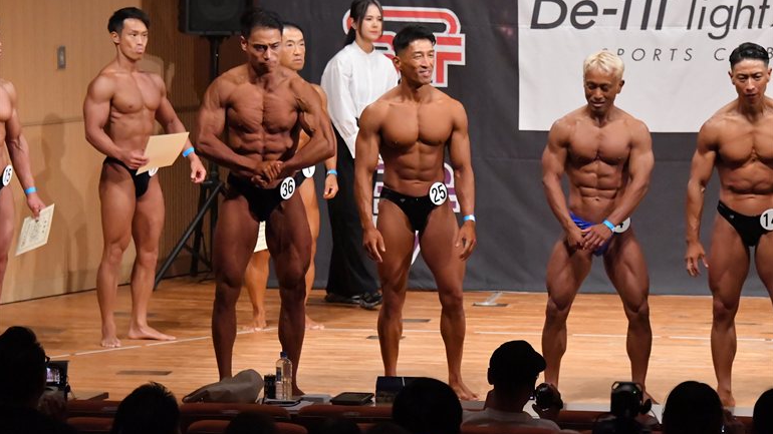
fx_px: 4366
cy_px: 240
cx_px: 386
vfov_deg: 5.7
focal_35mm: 213
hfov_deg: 10.1
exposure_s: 1/400
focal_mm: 135
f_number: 5.6
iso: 10000
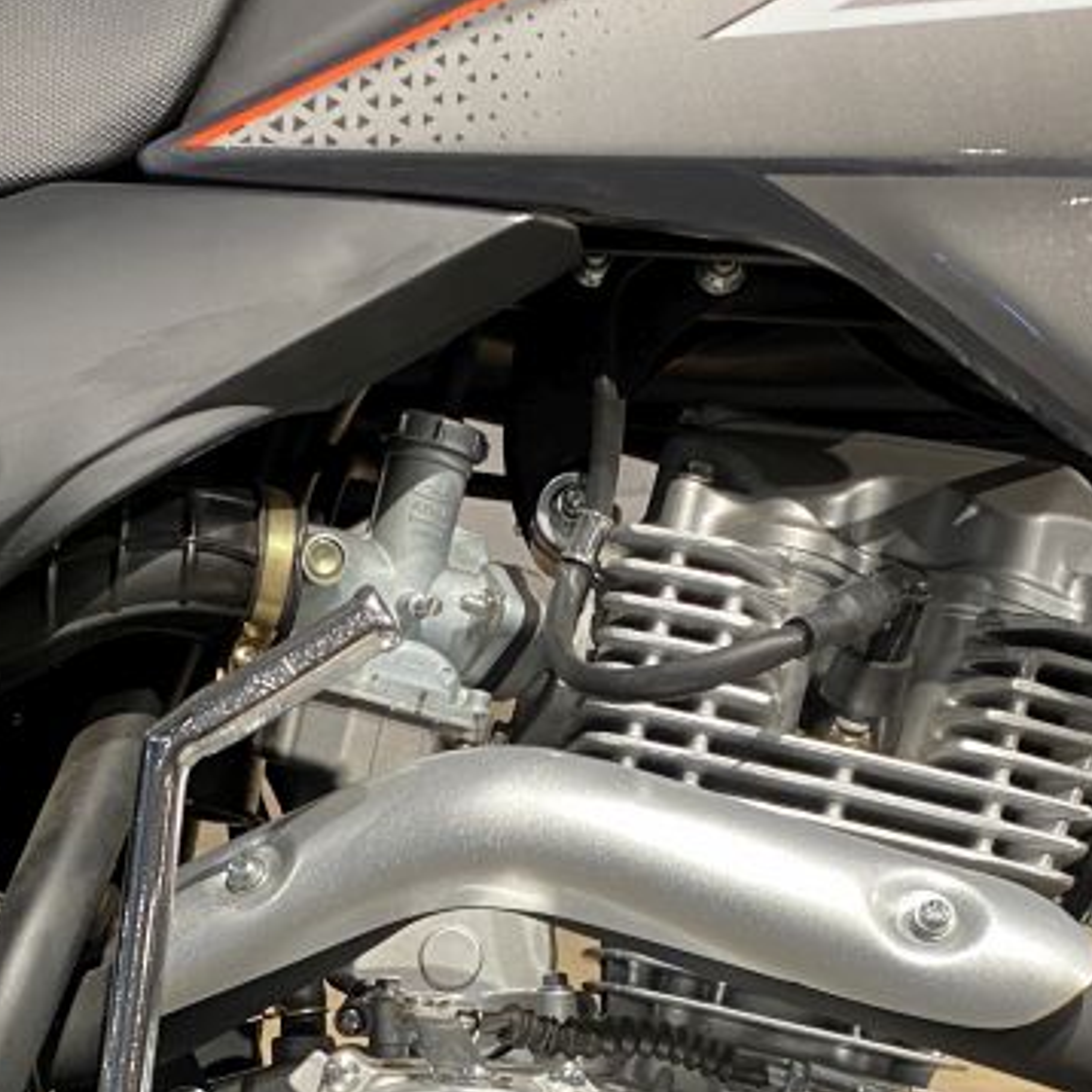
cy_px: 1148
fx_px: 2427
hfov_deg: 25.3
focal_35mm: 68
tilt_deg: -24.2
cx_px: 445
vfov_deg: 24.0
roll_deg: -0.8
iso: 125
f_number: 1.8
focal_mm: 4.25
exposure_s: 1/50
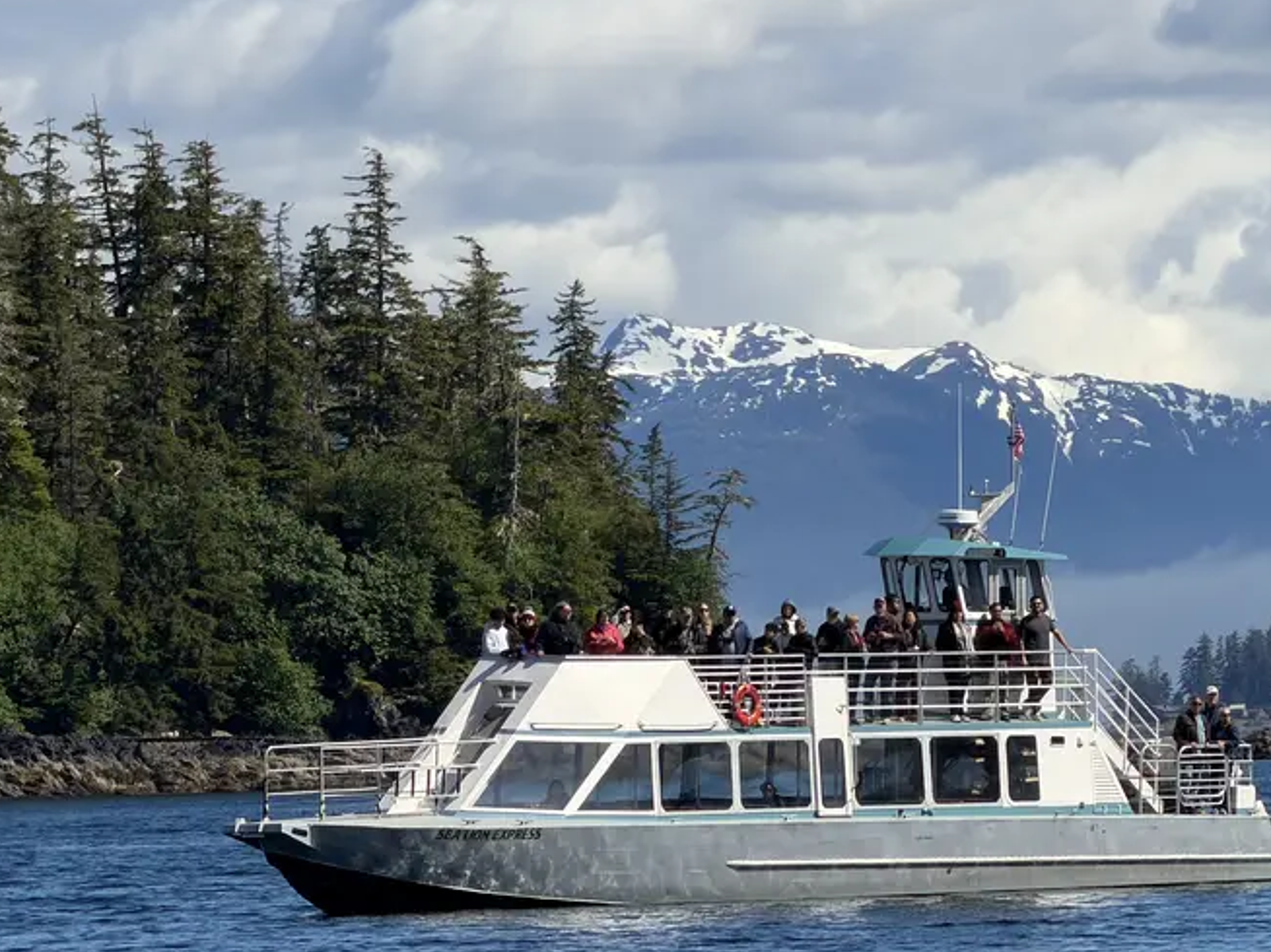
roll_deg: +1.8
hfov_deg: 5.4
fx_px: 13470
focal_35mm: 367
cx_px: 764
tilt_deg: +1.4
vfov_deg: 4.0
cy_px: 563
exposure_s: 1/766
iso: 16
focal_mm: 16.89
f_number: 2.8
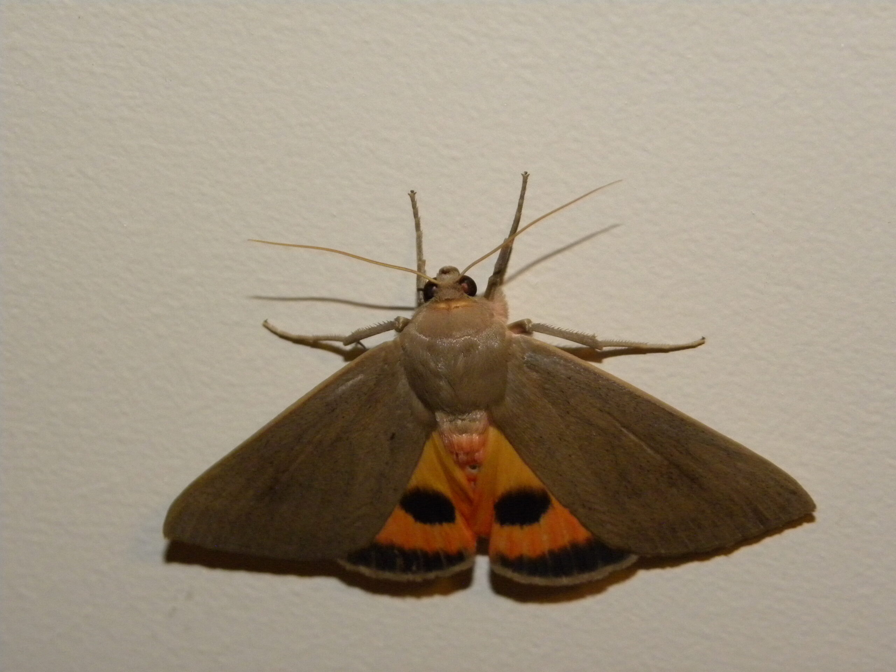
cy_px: 336
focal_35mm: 105
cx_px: 448
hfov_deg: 18.7
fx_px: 2718
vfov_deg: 14.1
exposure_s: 1/30
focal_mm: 18.8
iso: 400
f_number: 4
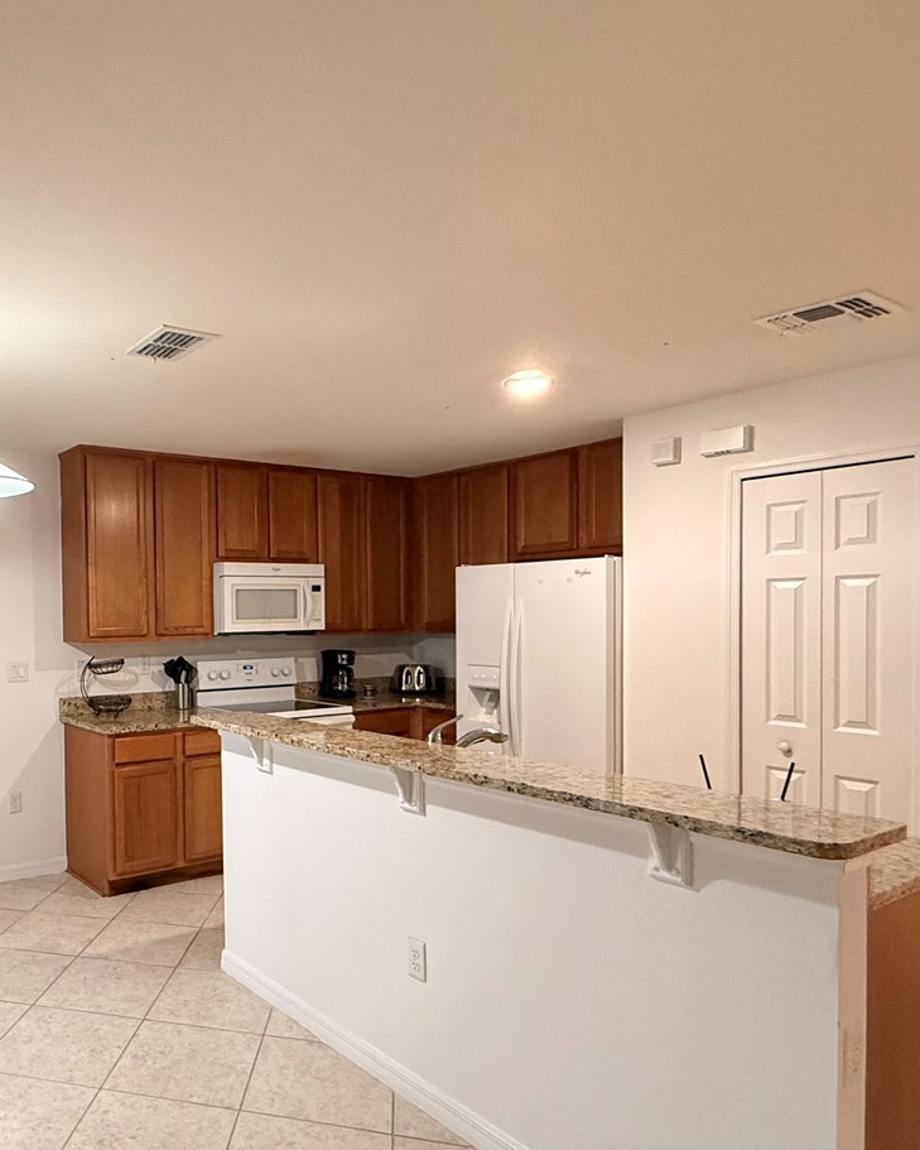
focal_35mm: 24
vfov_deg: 70.1
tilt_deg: -1.0
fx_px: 817
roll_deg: +0.5
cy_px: 634
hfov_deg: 54.7
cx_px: 184
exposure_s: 1/120
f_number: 2.2
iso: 640
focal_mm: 2.22
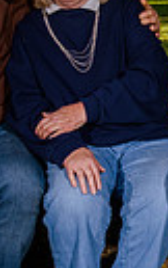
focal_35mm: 193
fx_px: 1409
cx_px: 197
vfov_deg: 10.8
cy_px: 85
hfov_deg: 6.8
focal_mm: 38
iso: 500
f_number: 8
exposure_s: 1/200
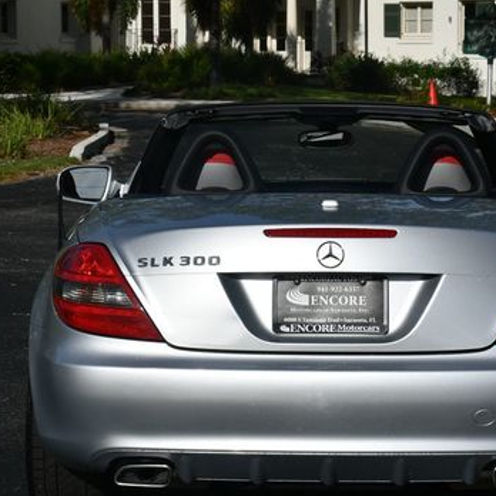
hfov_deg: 13.9
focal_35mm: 125
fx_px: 2026
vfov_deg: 14.0
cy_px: 278
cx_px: 328
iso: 100
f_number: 11
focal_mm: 40
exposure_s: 1/500
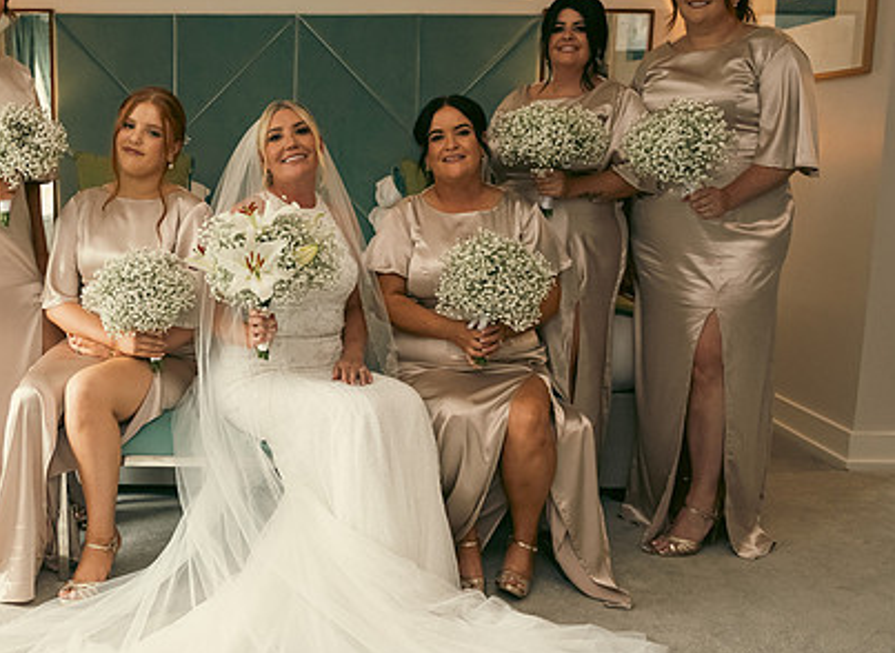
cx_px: 258
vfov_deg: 36.2
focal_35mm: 39
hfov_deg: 47.0
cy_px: 352
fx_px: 999
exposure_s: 1/160
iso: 800
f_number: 3.5
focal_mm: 24
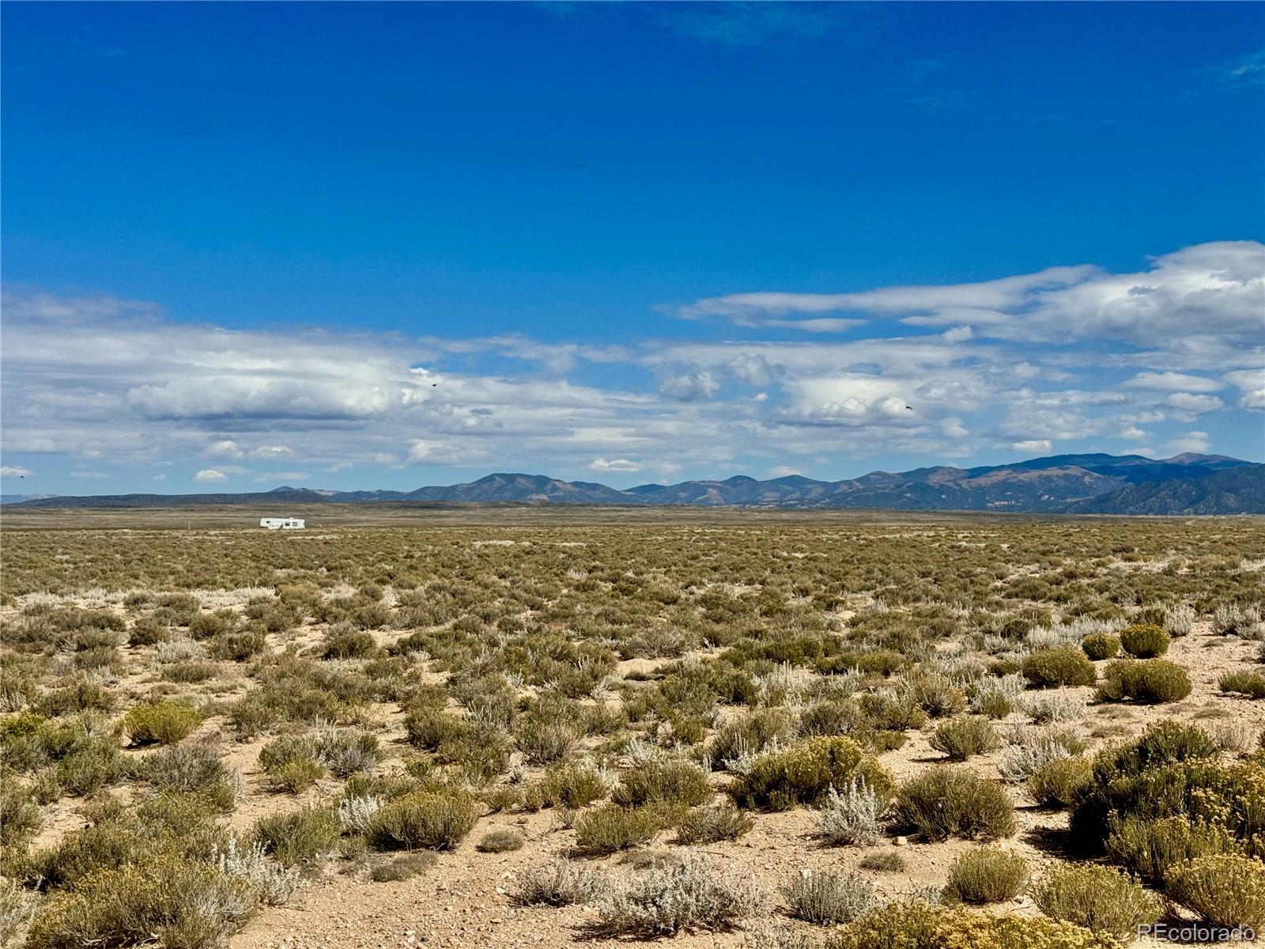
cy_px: 474
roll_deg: -0.7
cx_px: 632
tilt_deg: +0.4
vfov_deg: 30.3
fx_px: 1754
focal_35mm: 48
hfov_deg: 39.7
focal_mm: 6.76
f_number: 1.78
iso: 64
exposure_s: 1/9009
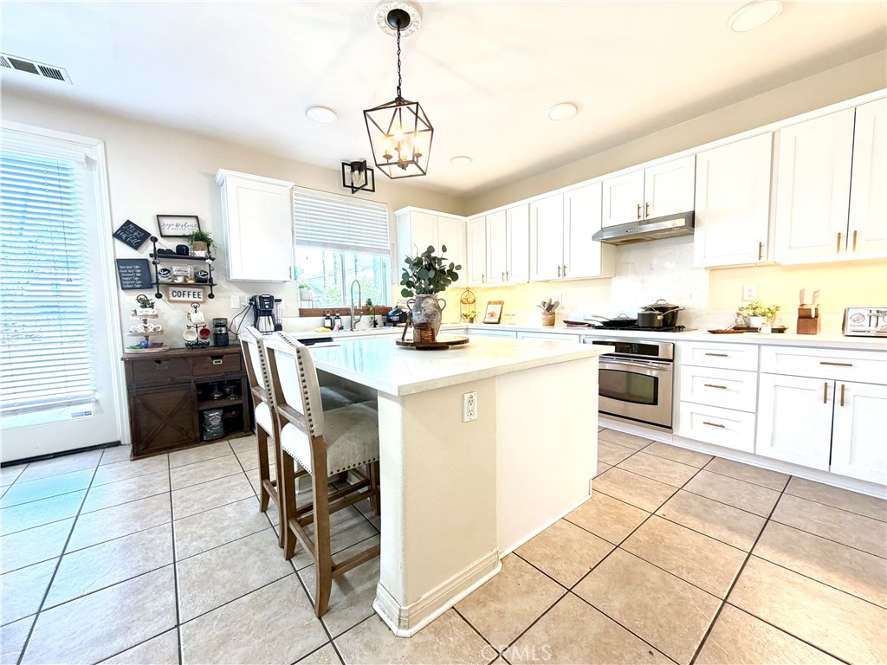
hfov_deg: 102.1
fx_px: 359
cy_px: 332
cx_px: 444
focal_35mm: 14
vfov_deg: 85.7
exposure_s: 1/60
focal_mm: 2.22
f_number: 2.2
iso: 320
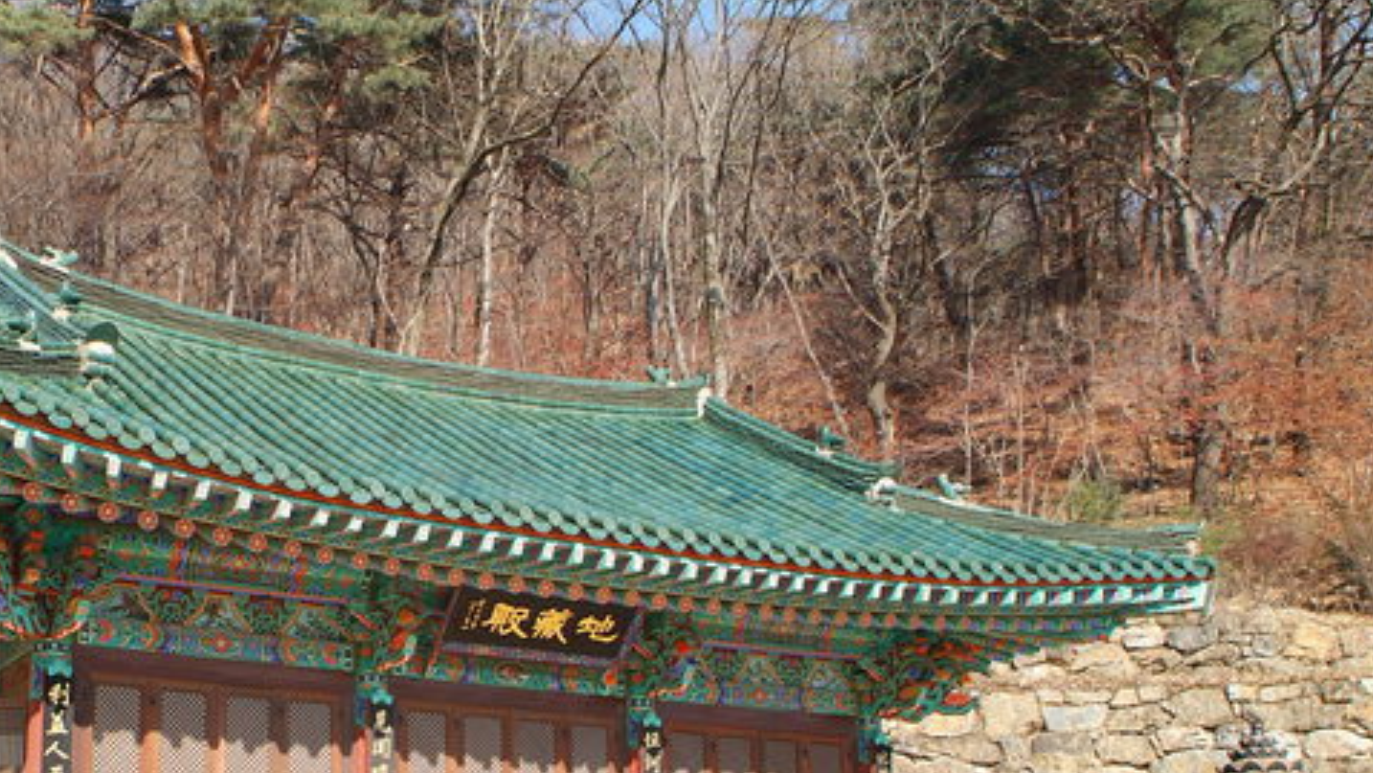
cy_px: 667
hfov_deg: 43.5
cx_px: 392
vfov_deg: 25.3
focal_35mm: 46
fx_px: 1675
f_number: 5.6
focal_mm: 20
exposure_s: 1/125
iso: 100
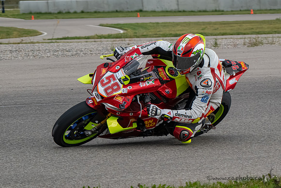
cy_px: 94
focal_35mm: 289
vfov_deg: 4.8
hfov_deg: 7.1
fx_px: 2255
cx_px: 225
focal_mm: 180
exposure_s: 1/1250
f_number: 11
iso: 2800
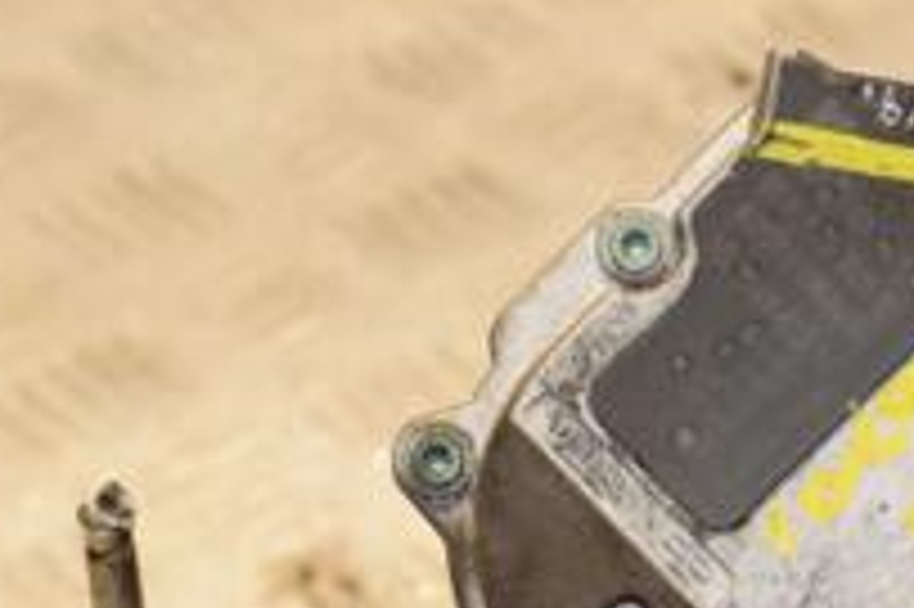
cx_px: 563
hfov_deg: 9.3
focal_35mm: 222
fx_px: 5632
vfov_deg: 6.1
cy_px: 716
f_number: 5
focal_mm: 50
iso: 800
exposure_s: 1/200
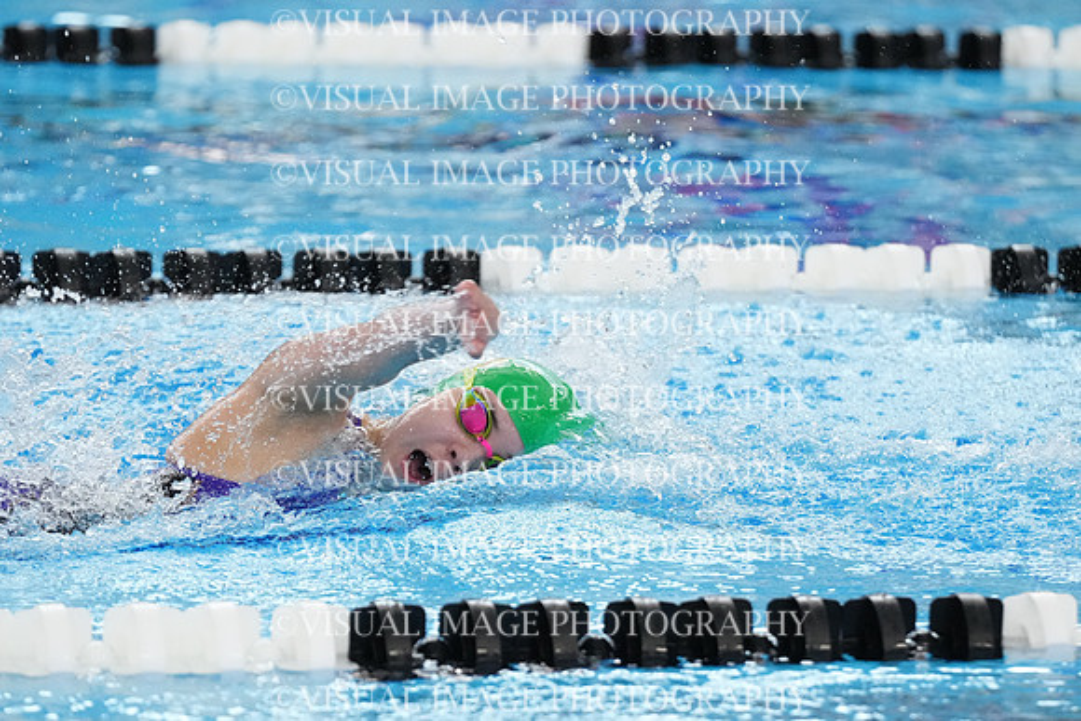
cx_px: 540
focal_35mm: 300
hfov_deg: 6.9
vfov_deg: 4.6
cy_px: 360
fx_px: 9010
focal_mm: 200
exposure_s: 1/1250
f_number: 4
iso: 6400
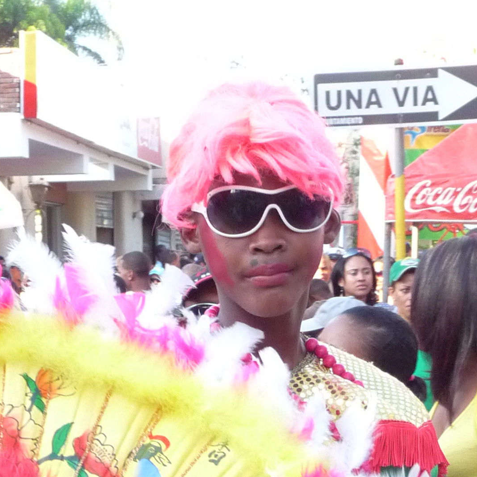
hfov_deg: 18.3
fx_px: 1481
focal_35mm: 95
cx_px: 179
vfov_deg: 17.5
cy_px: 568
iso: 320
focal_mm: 5.8
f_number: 3
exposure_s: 1/250
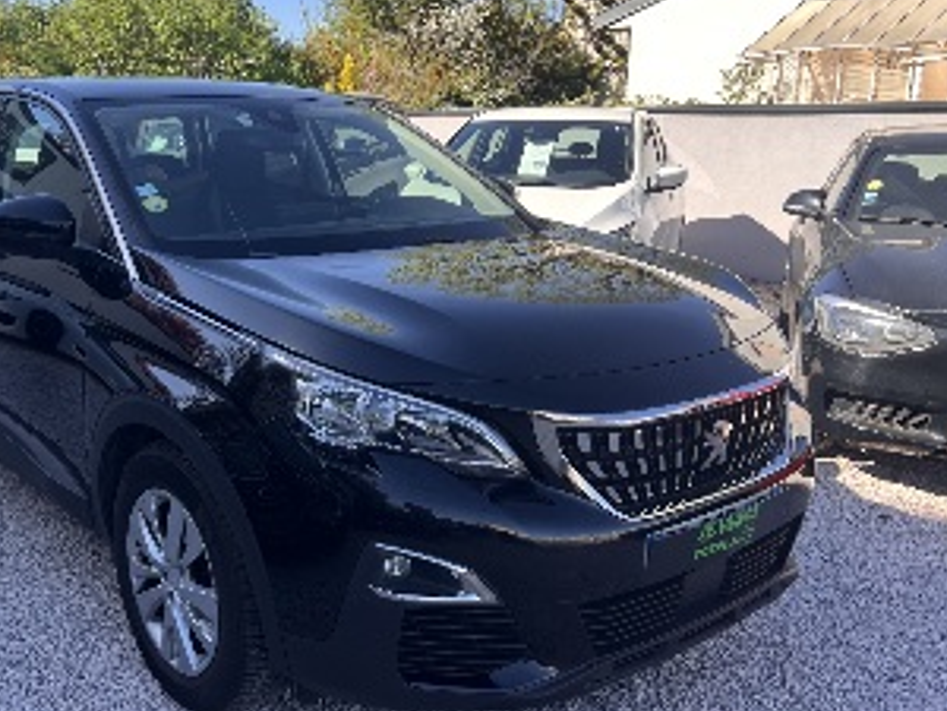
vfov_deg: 39.6
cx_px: 325
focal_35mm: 36
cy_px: 392
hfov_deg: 50.5
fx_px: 985
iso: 50
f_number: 1.5
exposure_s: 1/859
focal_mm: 5.7
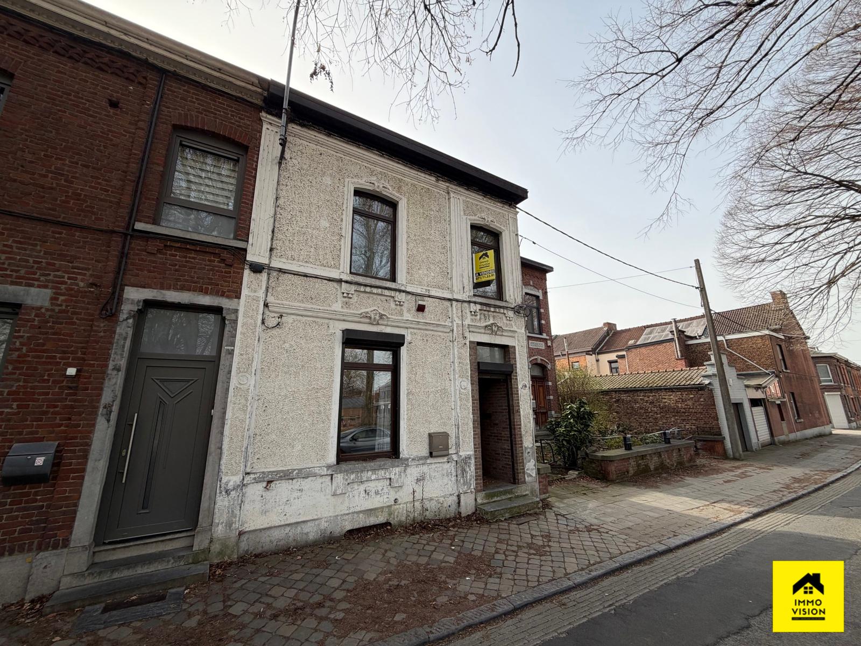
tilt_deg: +12.9
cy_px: 323
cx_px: 430
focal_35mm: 14
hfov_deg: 102.1
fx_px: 348
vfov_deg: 85.7
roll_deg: +1.4
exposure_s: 1/770
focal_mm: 2.22
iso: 40
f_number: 2.2
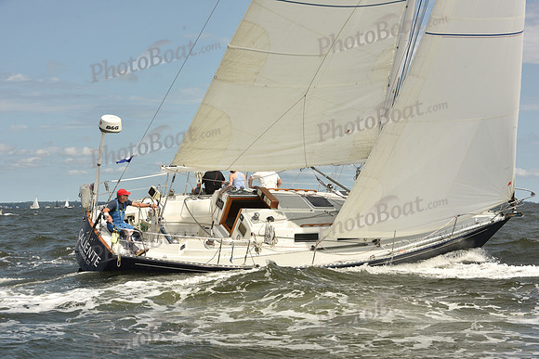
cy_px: 180
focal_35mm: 70
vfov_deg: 19.5
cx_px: 270
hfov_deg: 28.8
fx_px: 1048
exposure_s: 1/800
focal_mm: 70
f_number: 10
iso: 250
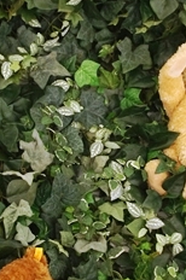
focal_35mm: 93
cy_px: 91
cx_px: 41
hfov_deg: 14.6
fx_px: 723
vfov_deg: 21.8
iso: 1600
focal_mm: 18
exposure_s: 1/60
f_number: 3.5
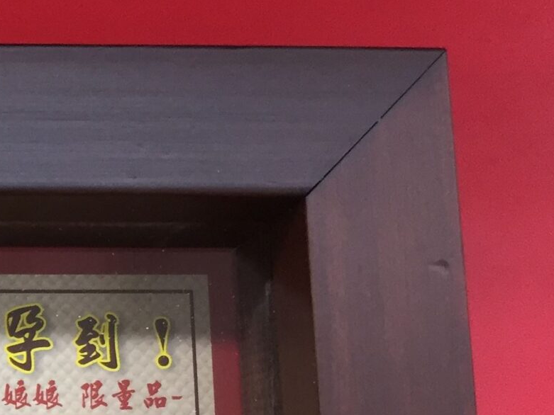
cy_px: 474
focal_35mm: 95
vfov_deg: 15.1
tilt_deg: -81.4
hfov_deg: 18.2
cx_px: -293
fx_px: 1521
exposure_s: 1/30
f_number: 2.2
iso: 80
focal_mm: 4.15
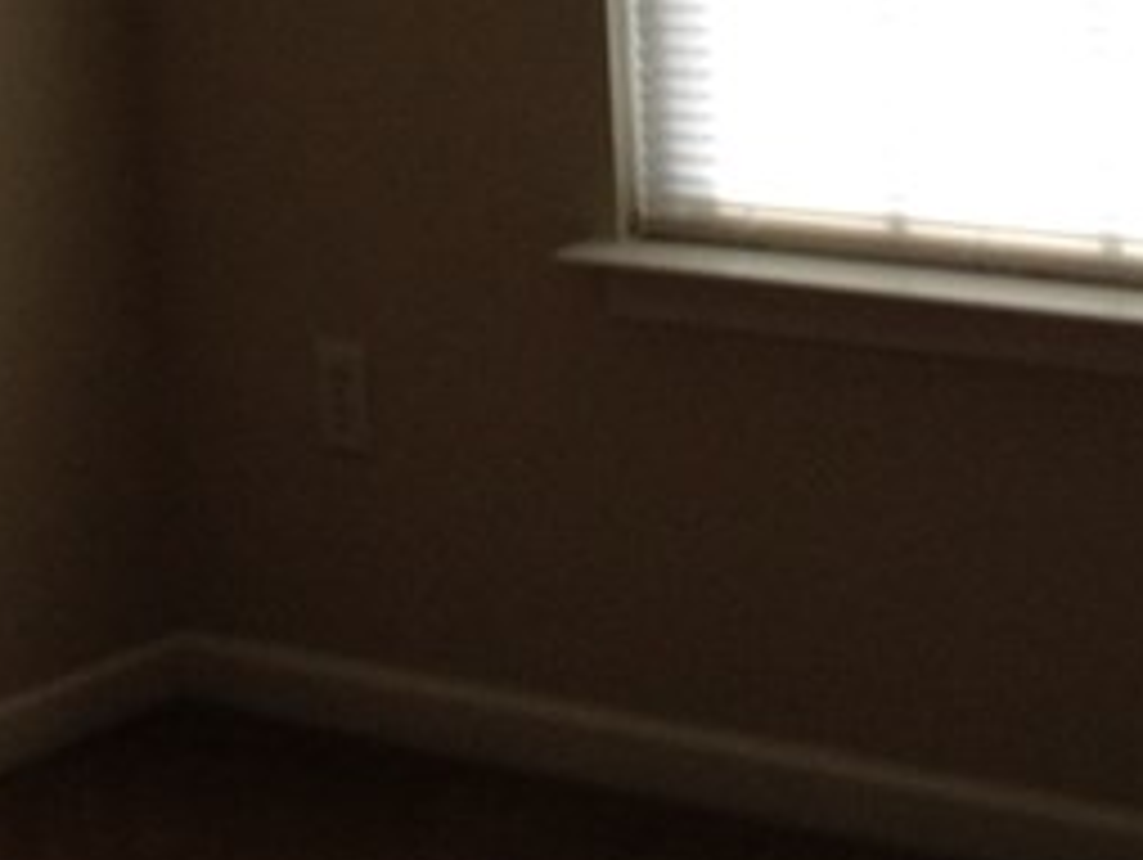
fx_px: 4660
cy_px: -225
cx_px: 90
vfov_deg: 10.3
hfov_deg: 13.8
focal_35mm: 141
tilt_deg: -8.6
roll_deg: +4.1
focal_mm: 4.28
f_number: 2.4
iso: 50
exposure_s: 1/141
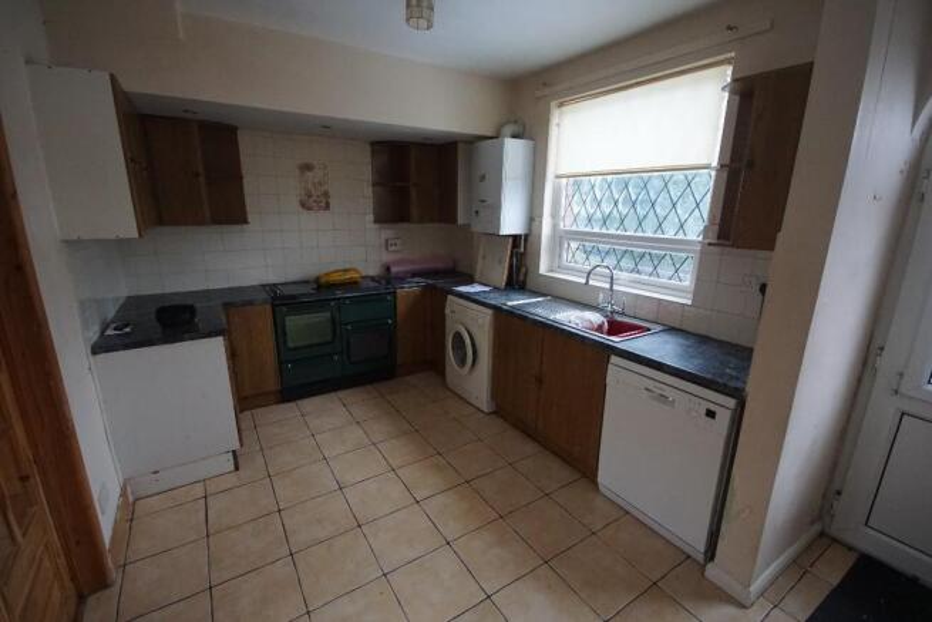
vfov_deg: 77.4
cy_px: 311
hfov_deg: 100.4
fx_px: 388
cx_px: 466
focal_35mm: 15
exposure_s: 1/160
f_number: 4
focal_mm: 10
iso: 2500
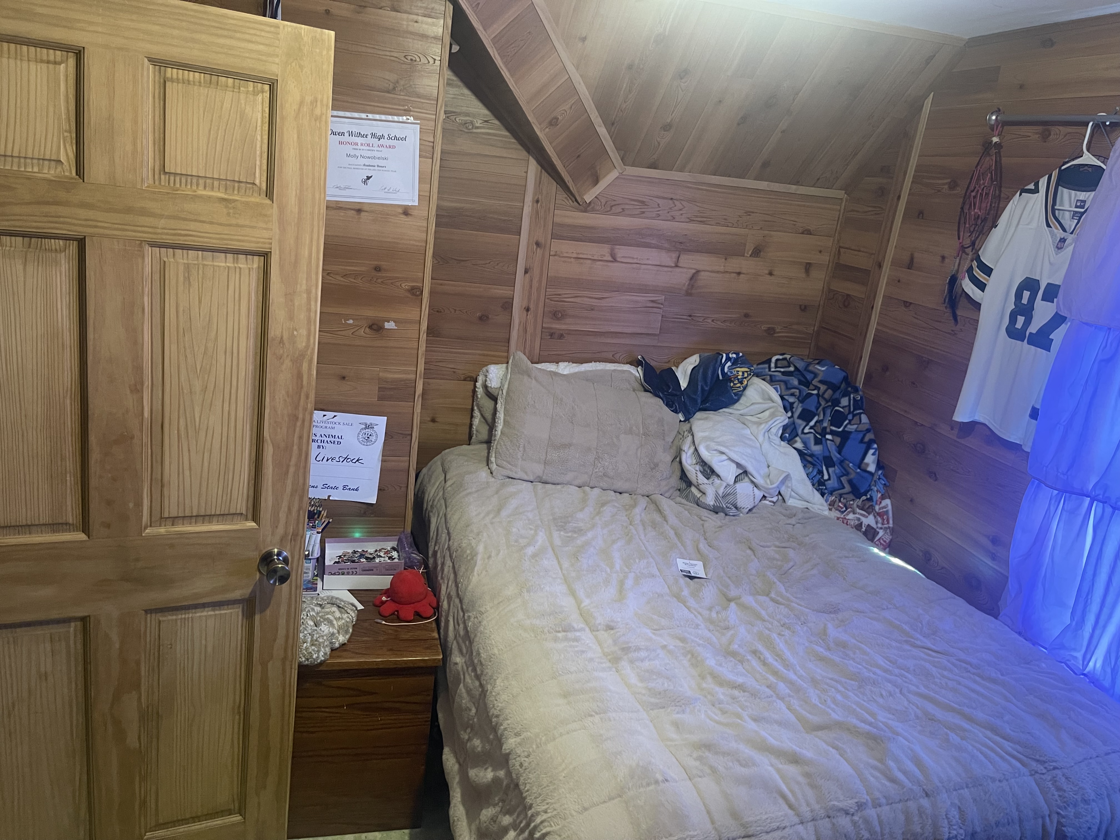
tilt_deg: -15.7
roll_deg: -7.5
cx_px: 560
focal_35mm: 25
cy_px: 420
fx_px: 809
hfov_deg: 69.4
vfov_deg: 54.9
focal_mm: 5.1
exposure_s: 1/60
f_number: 1.6
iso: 400
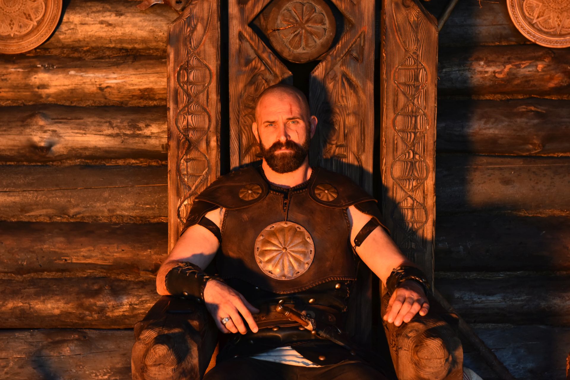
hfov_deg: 28.8
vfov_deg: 19.5
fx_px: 1108
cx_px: 285
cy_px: 190
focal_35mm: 70
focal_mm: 70
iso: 1250
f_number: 4.5
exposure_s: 1/50
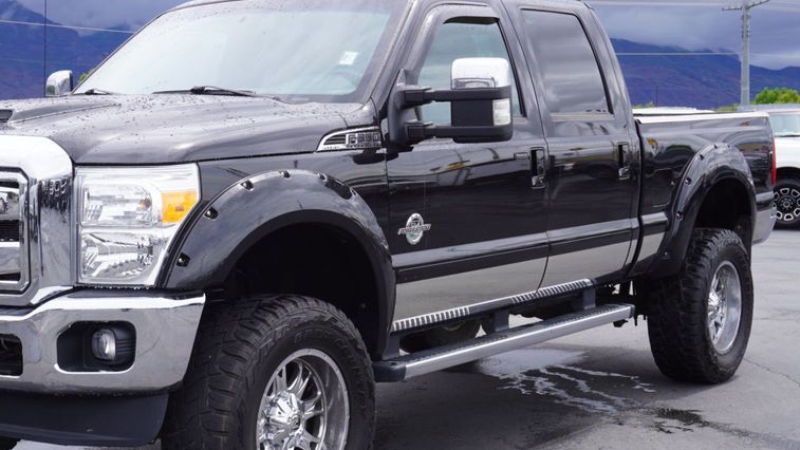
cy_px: 286
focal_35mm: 62
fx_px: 1309
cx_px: 279
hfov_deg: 33.7
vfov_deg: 19.5
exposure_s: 1/100
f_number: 9
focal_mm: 29
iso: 100
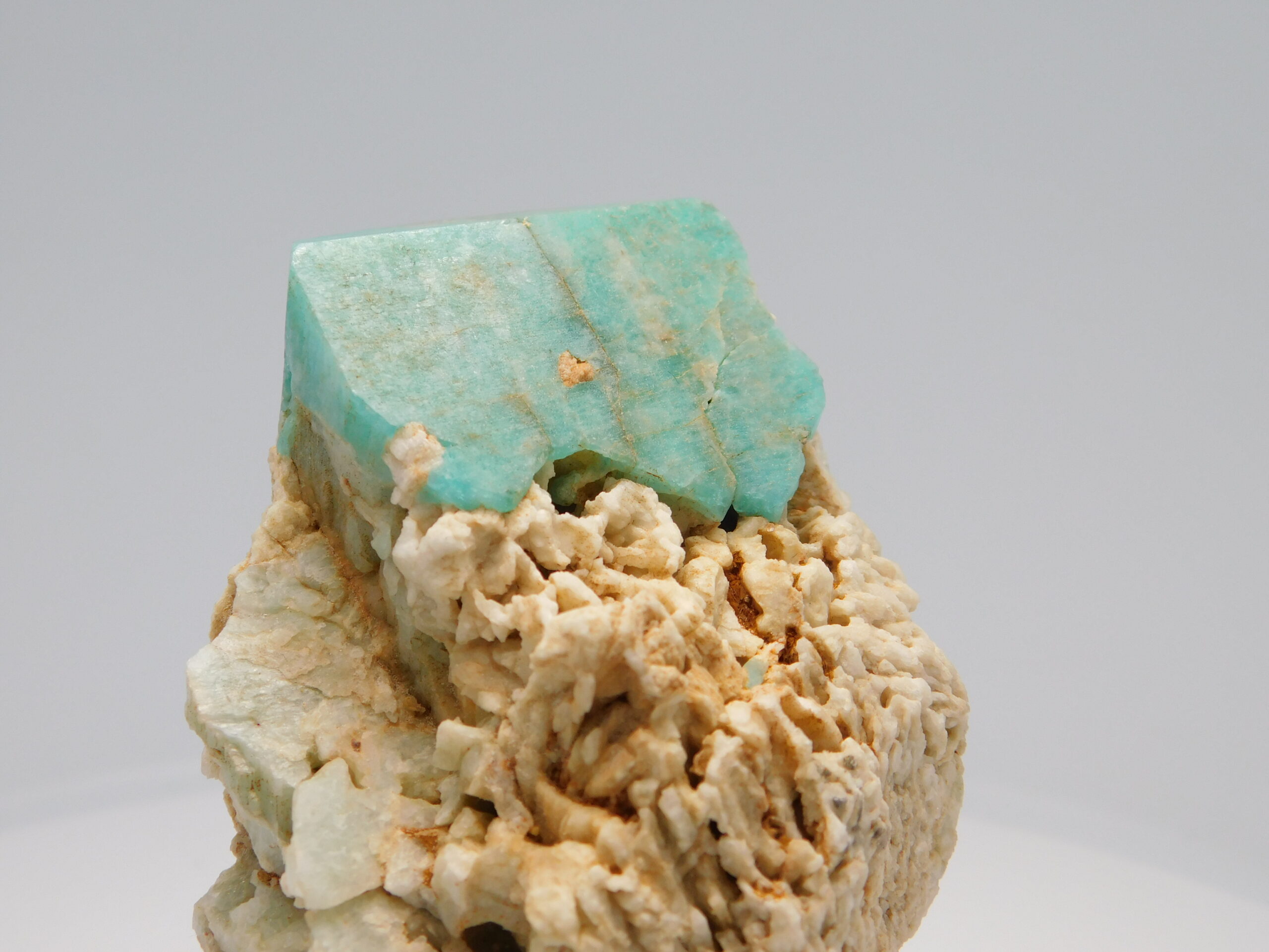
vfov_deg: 28.6
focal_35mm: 51
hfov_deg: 37.5
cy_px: 476
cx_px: 634
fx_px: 1870
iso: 125
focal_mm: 9
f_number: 3.8
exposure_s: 1/250
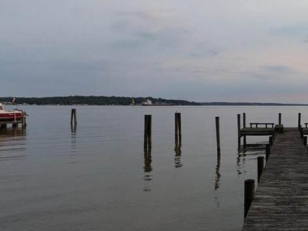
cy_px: 112
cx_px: 287
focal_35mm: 38
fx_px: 338
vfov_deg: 37.7
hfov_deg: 43.9
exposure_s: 1/1035
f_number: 2.2
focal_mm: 1.85
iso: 54
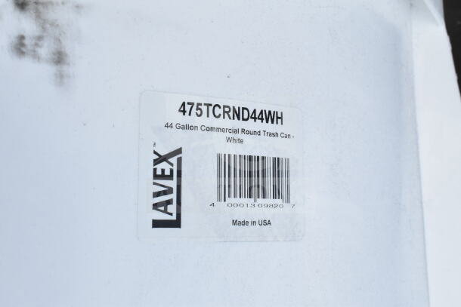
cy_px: 154
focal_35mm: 51
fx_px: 653
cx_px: 230
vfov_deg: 26.5
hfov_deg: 38.9
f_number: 16
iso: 1600
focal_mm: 34
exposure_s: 1/800
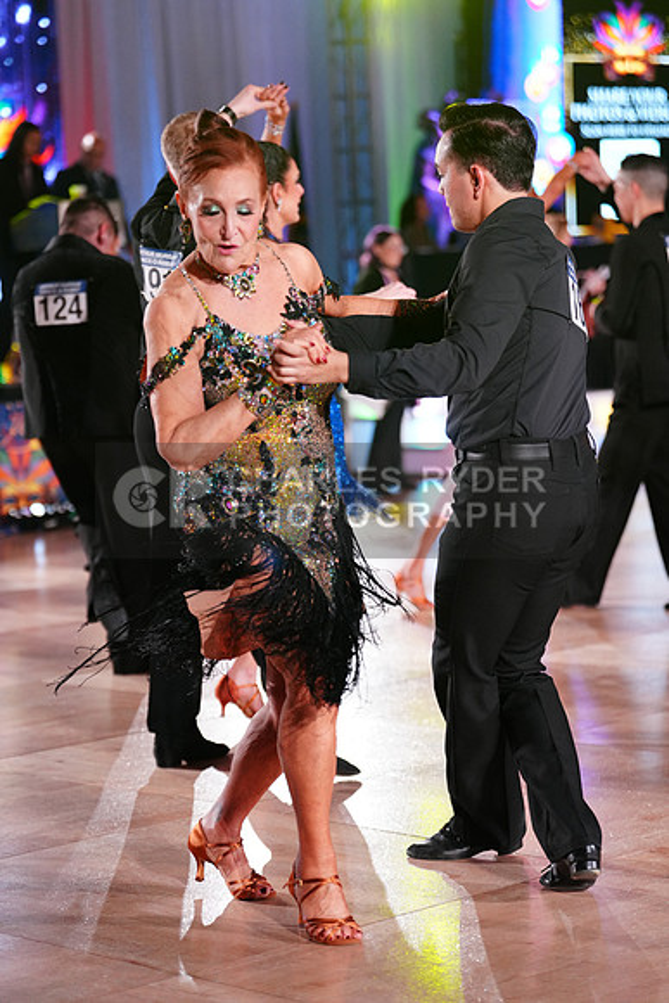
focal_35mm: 93
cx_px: 334
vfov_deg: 21.9
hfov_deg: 14.7
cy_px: 502
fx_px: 2591
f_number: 2.8
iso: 2500
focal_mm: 93
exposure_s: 1/640
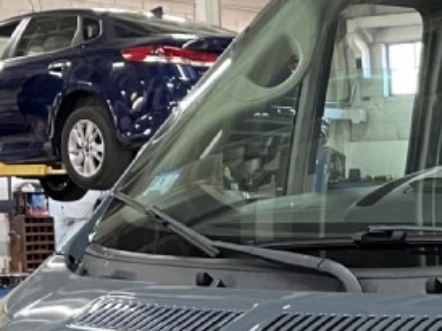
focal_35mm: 114
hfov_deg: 15.8
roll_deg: +1.4
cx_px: 674
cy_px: 357
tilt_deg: -8.3
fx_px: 1454
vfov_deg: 12.8
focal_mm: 4.2
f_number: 1.6
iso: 400
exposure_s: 1/60
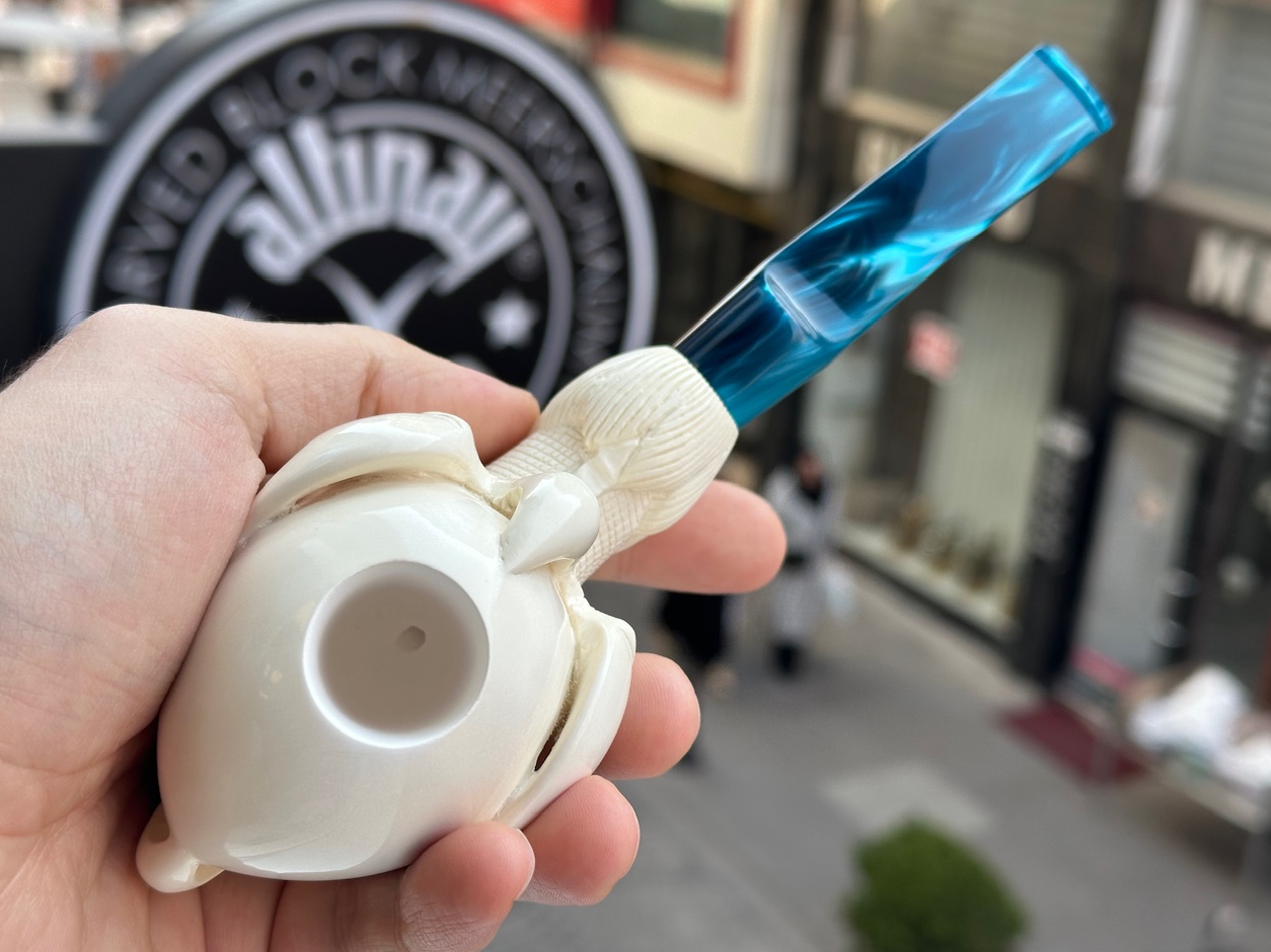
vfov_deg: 29.7
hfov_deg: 38.9
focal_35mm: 49
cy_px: 481
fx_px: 1799
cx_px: 633
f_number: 1.78
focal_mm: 6.86
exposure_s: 1/597
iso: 64
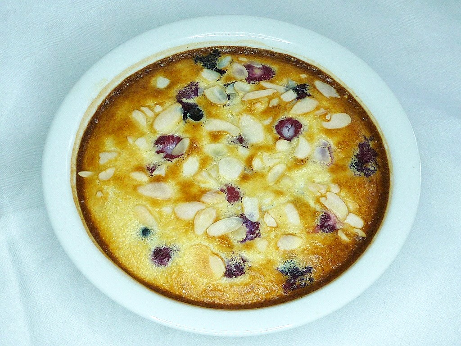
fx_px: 919
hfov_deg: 28.2
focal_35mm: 69
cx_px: 230
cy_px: 173
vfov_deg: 21.3
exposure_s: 1/100
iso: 80
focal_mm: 6.4
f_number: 3
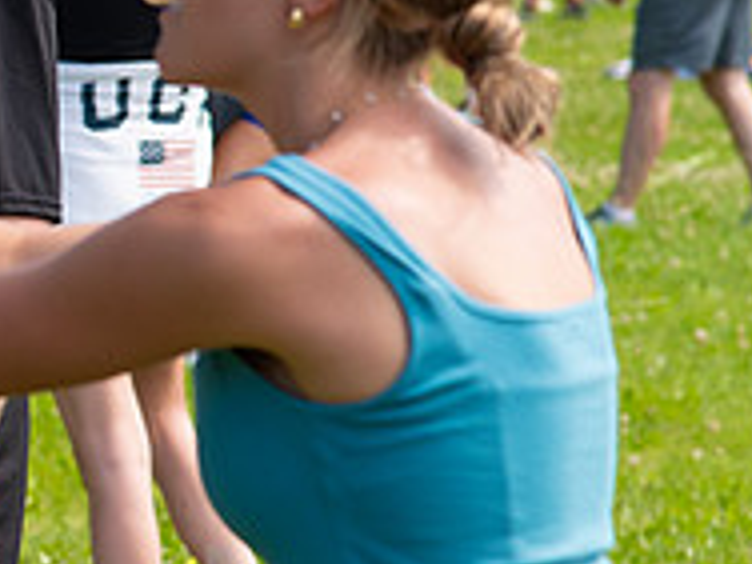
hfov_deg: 4.5
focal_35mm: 436
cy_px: 128
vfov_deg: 3.4
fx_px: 9472
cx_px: -240
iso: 250
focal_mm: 98
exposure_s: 1/800
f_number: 5.6
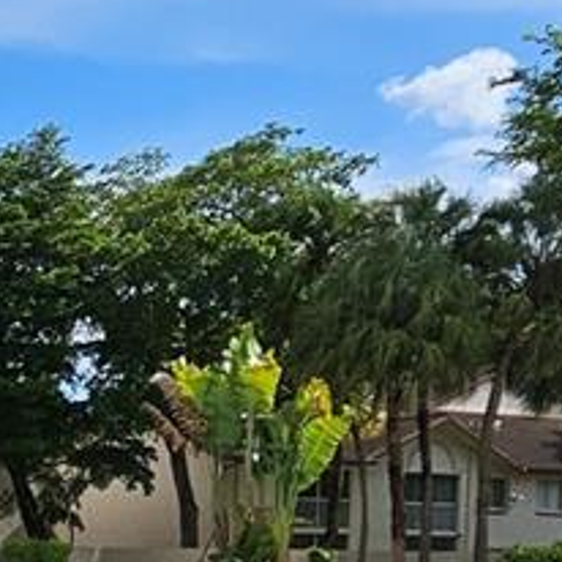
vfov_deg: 23.9
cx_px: -398
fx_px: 1231
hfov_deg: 20.0
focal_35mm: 67
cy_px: 633
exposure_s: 1/4679
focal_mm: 2.2
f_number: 2.2
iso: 50
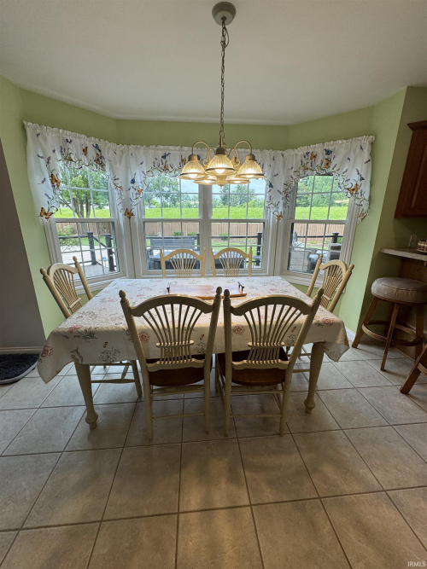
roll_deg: -0.1
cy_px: 284
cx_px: 214
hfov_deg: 85.7
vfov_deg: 102.1
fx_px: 230
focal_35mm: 14
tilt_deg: -16.2
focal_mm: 2.22
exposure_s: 1/120
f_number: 2.2
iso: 40
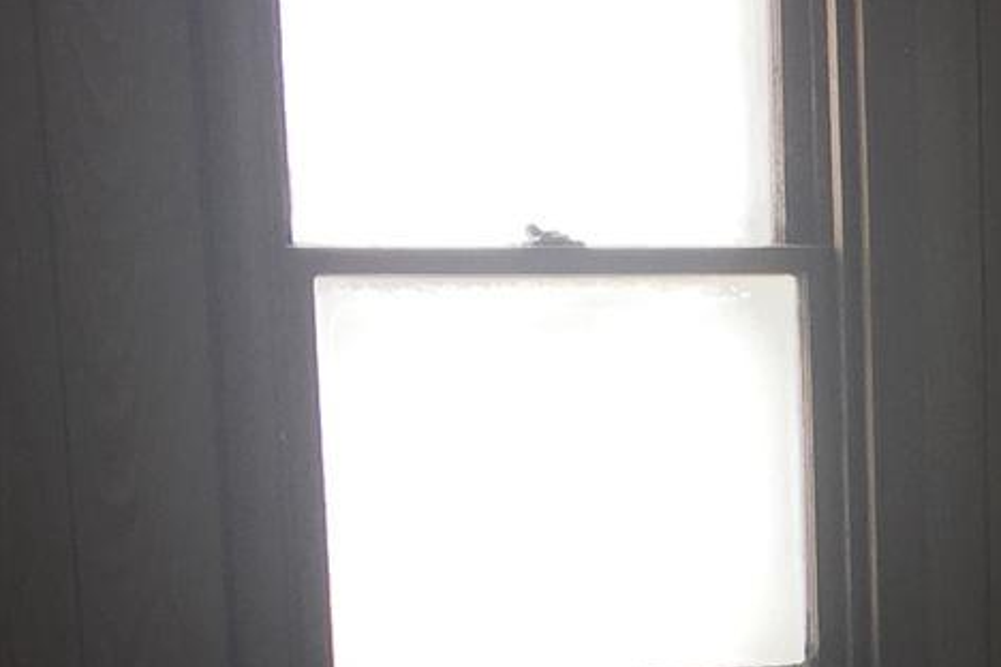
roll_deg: -0.1
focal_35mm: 132
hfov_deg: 14.4
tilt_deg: -12.8
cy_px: 1018
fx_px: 3670
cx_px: 1538
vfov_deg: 10.0
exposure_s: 1/40
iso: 32
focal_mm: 4.15
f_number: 2.2
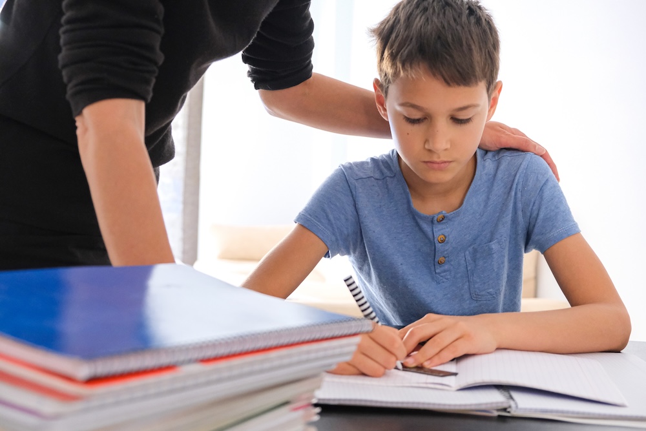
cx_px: 323
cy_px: 216
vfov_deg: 27.5
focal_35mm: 49
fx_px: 879
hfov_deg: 40.3
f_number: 3.6
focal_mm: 32.9
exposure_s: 1/20
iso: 3200
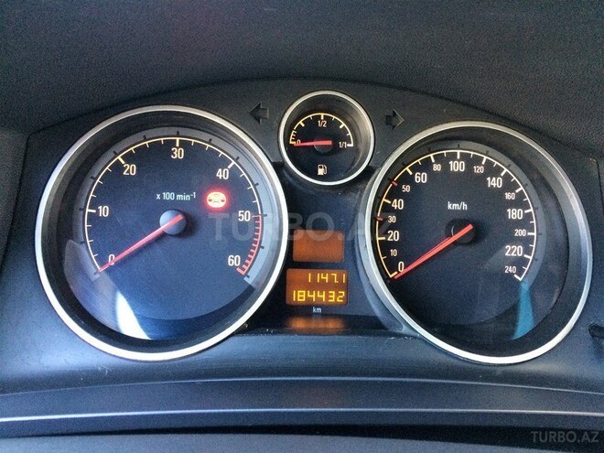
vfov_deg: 48.2
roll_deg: -6.6
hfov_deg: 61.7
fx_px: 506
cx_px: 302
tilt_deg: -33.7
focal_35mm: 29
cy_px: 226
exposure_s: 1/25
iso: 320
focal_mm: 4.15
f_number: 2.2
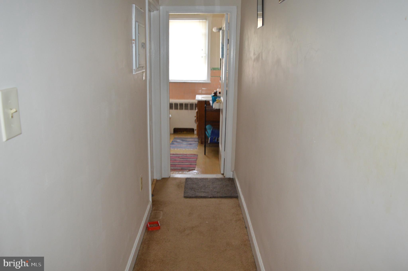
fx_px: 306
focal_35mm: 27
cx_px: 204
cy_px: 136
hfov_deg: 67.4
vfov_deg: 47.8
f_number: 3.5
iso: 800
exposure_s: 1/60
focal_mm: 18
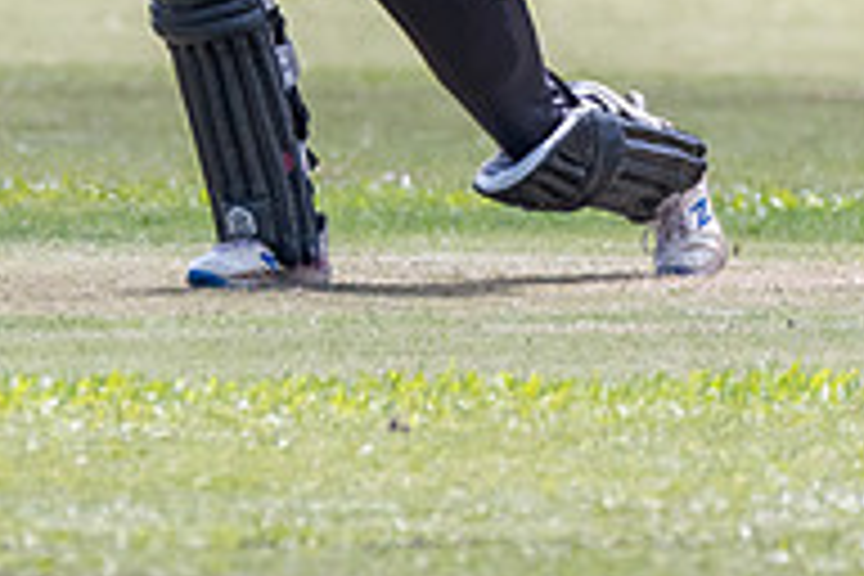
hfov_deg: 1.1
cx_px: 280
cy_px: -169
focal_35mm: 1901
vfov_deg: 0.7
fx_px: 45620
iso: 1100
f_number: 6.3
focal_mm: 500
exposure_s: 1/2000
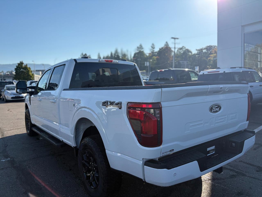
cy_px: 98
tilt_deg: -3.1
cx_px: 131
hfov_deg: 67.3
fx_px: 197
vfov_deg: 53.1
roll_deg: +1.5
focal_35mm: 26
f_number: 1.6
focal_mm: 5.96
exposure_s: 1/3279
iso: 50
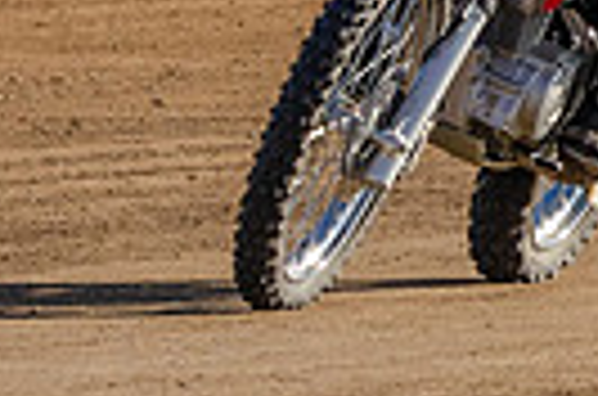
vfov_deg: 0.6
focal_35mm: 2321
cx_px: 825
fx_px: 38462
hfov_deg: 0.9
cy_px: -72
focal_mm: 210
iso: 400
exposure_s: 1/1250
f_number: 5.6
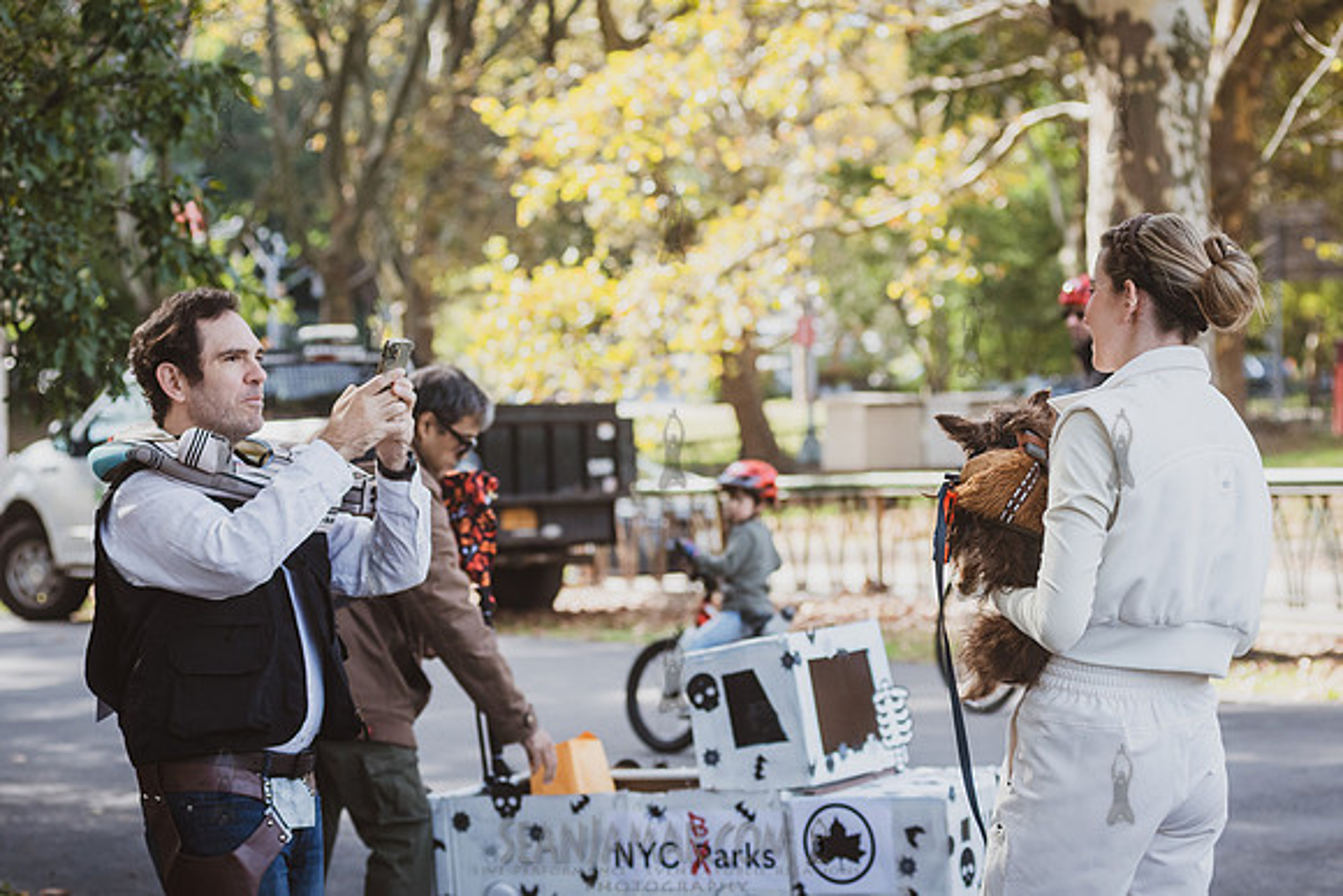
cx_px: 743
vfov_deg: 14.0
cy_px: 495
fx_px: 3657
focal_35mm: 98
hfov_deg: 20.8
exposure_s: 1/1000
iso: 1000
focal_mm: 80
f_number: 4
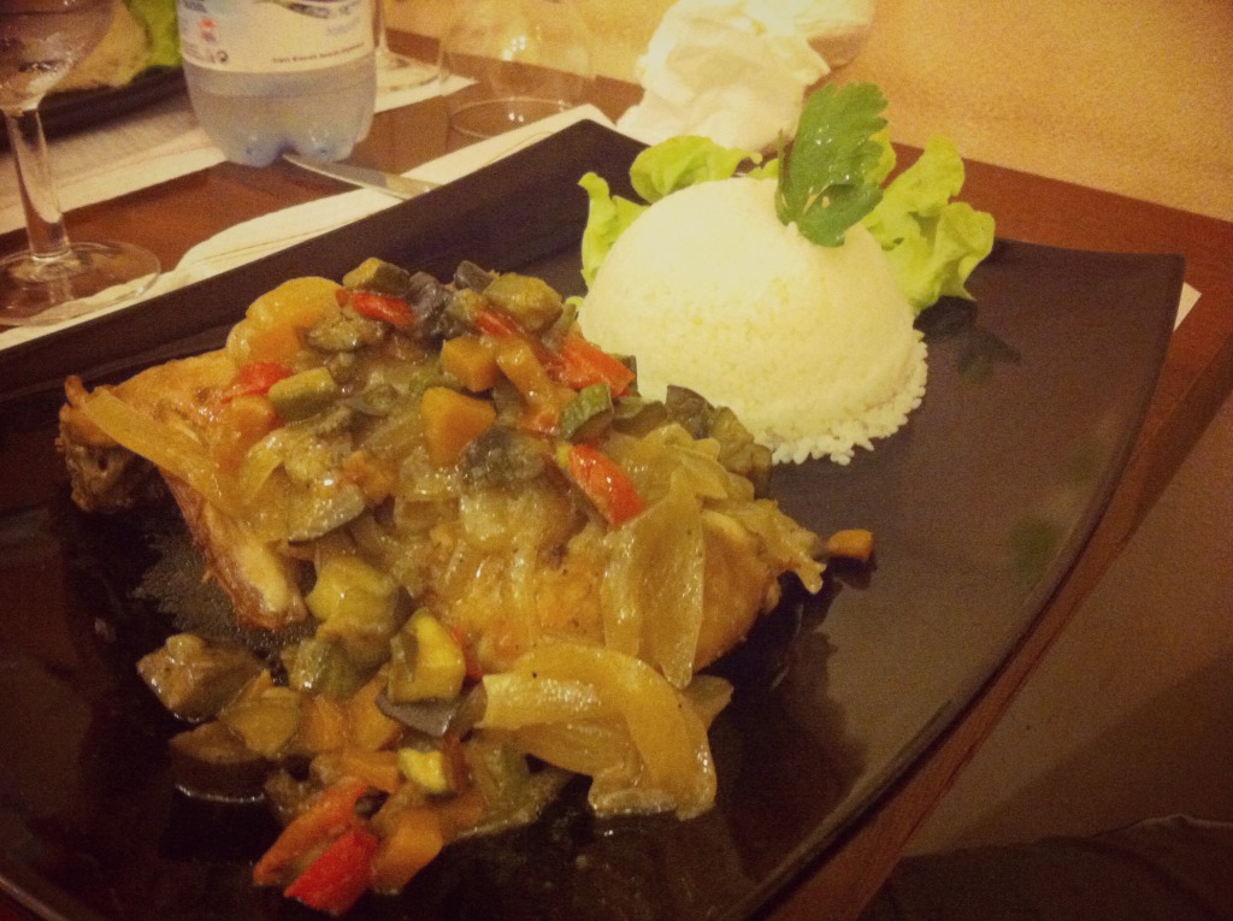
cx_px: 616
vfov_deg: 40.6
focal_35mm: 35
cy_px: 460
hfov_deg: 52.7
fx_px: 1245
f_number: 2.8
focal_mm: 3.85
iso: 1000
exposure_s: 1/15
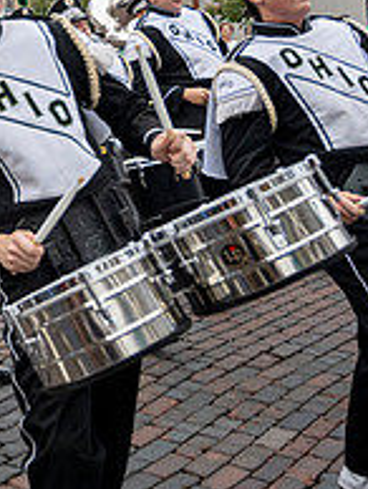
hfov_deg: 18.6
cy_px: 9
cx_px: -202
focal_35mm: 69
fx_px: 976
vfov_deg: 26.7
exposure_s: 1/1600
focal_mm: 24
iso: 800
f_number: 4
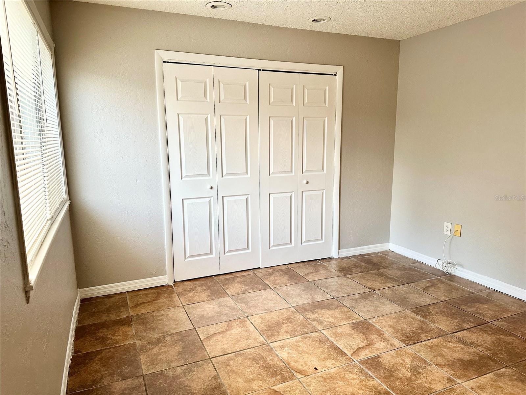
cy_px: 198
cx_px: 263
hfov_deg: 71.6
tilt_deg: -8.8
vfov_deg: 56.8
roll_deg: +0.1
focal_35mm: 24
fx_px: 365
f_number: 1.78
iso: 320
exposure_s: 1/60
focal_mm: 6.86
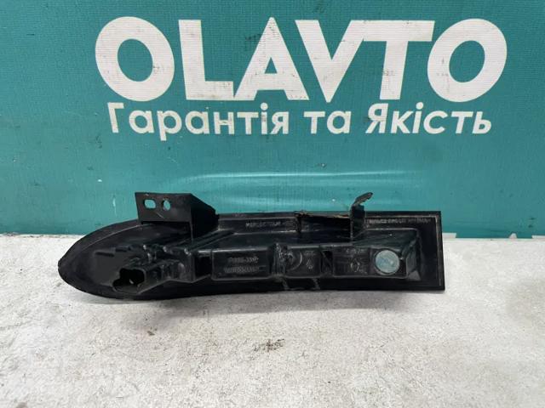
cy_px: 204
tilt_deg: -27.0
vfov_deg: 53.1
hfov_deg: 67.3
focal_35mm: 26
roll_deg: +0.5
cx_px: 272
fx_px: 409
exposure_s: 1/50
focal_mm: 4.2
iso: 64
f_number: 1.6
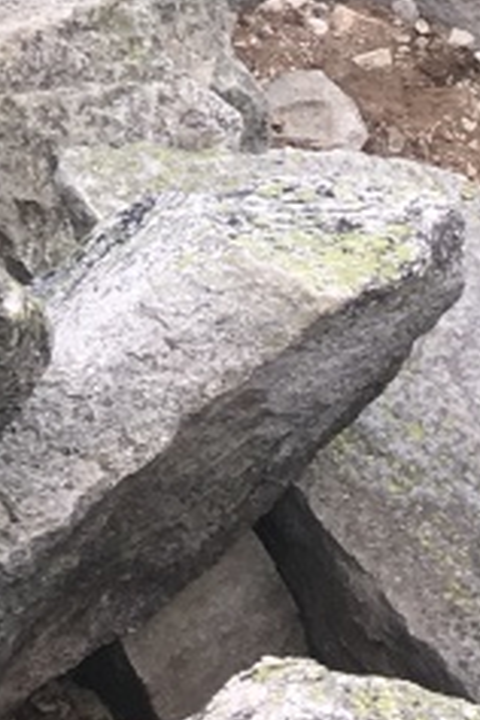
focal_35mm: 174
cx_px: -355
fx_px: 3480
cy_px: -962
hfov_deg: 7.7
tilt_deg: -38.2
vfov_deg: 10.3
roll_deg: -3.0
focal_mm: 4.15
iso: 25
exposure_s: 1/213
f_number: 2.2
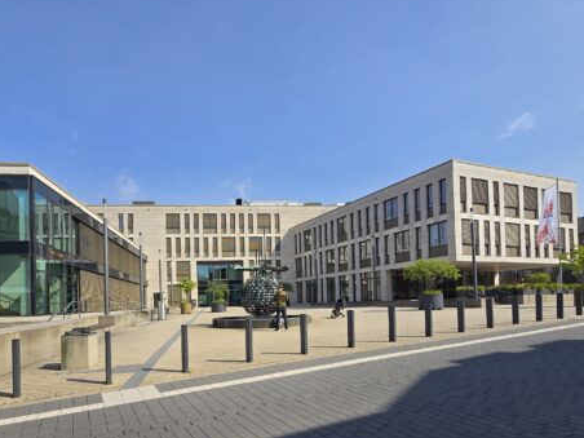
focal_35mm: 20
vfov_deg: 64.0
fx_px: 337
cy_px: 297
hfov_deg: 81.4
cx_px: 258
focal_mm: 2.2
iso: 50
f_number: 2.2
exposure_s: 1/2456
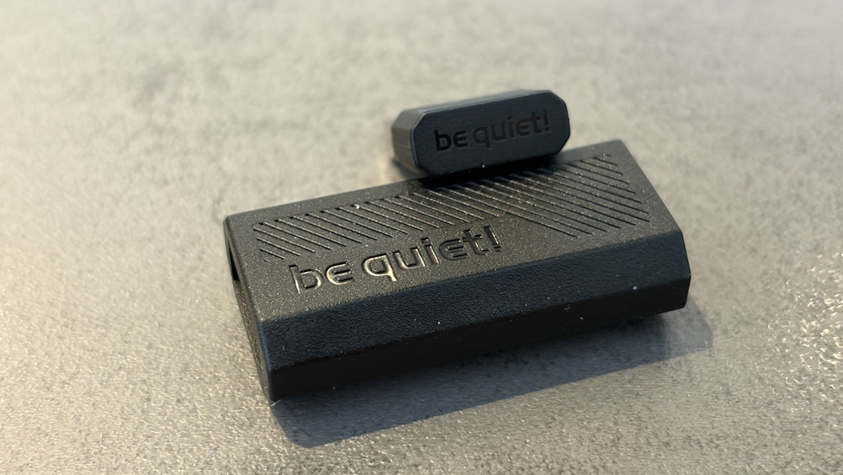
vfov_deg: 21.1
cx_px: 423
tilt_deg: -43.6
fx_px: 1274
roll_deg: +0.1
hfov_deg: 36.6
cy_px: 235
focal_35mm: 57
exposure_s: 1/40
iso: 200
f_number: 1.6
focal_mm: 5.96
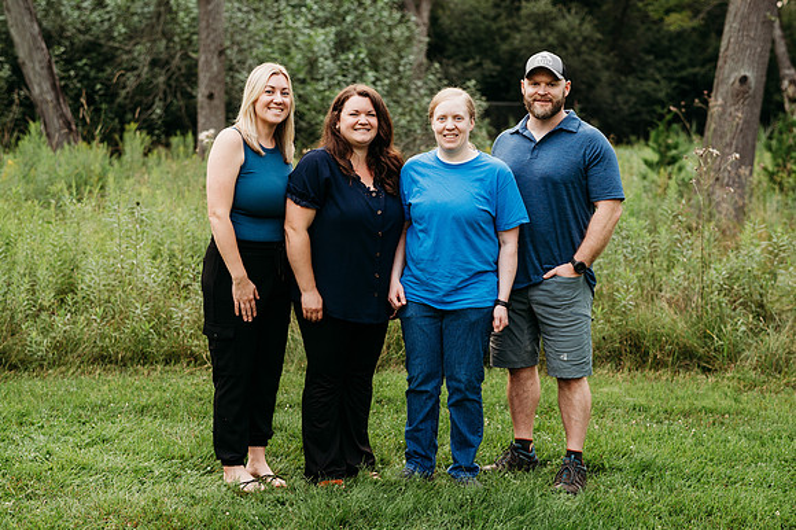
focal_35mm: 60
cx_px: 384
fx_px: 1328
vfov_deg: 22.6
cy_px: 273
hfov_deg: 33.4
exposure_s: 1/250
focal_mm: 58
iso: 400
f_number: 2.8
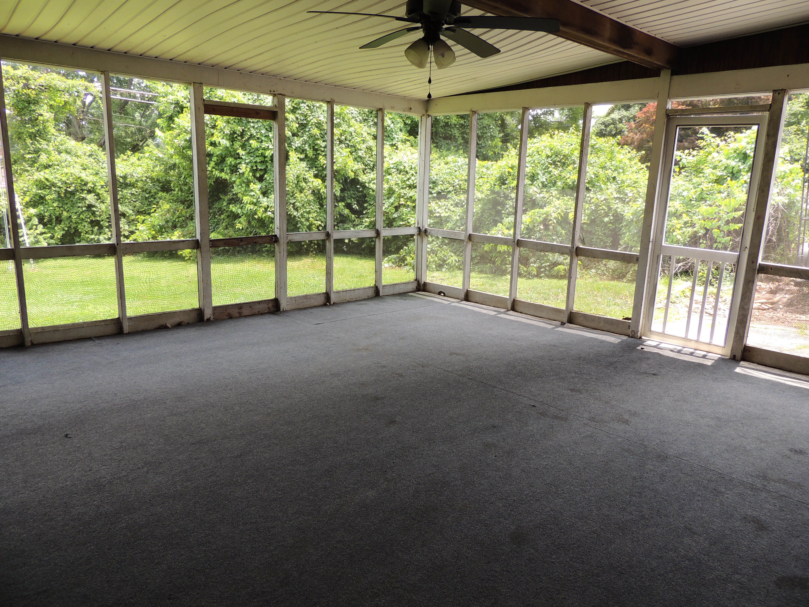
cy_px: 304
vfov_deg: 56.8
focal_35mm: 24
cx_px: 404
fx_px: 561
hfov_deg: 71.6
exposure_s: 1/125
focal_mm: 4.3
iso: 100
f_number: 3
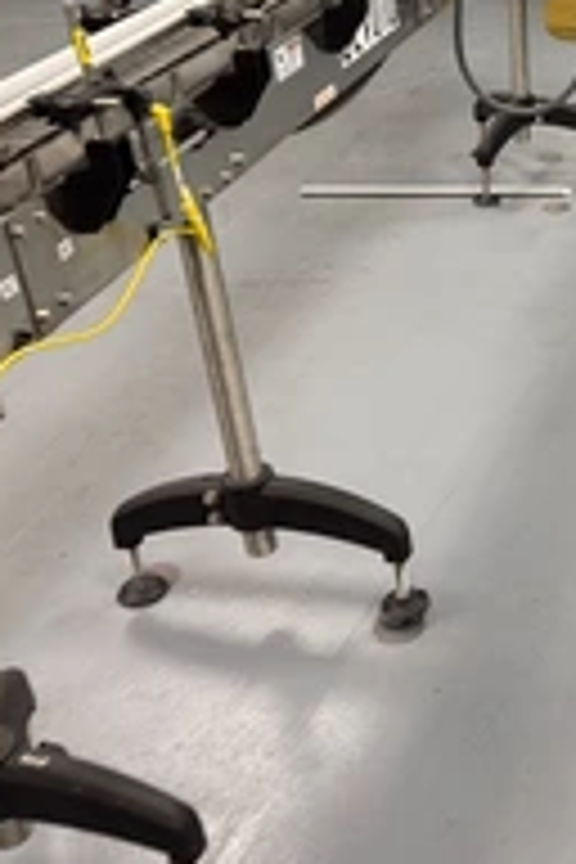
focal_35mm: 52
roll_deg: +0.9
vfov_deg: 37.6
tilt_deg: -27.6
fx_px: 1248
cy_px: 261
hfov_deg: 23.7
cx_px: 693
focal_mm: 6.76
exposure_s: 1/60
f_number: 1.78
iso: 160
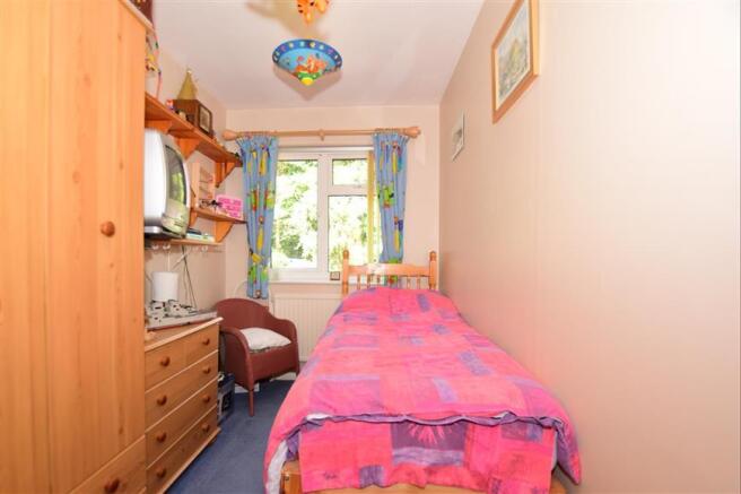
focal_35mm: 15
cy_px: 247
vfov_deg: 77.3
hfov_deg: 100.4
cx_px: 370
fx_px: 309
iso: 200
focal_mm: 10
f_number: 5
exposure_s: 1/60
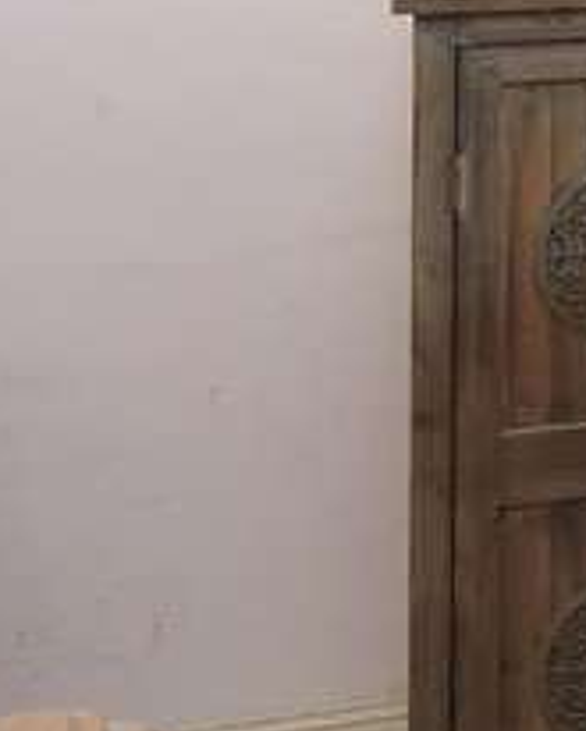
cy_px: -305
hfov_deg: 7.2
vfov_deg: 13.1
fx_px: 3033
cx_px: 2511
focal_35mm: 140
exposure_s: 1/5
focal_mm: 16
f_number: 6.3
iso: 320
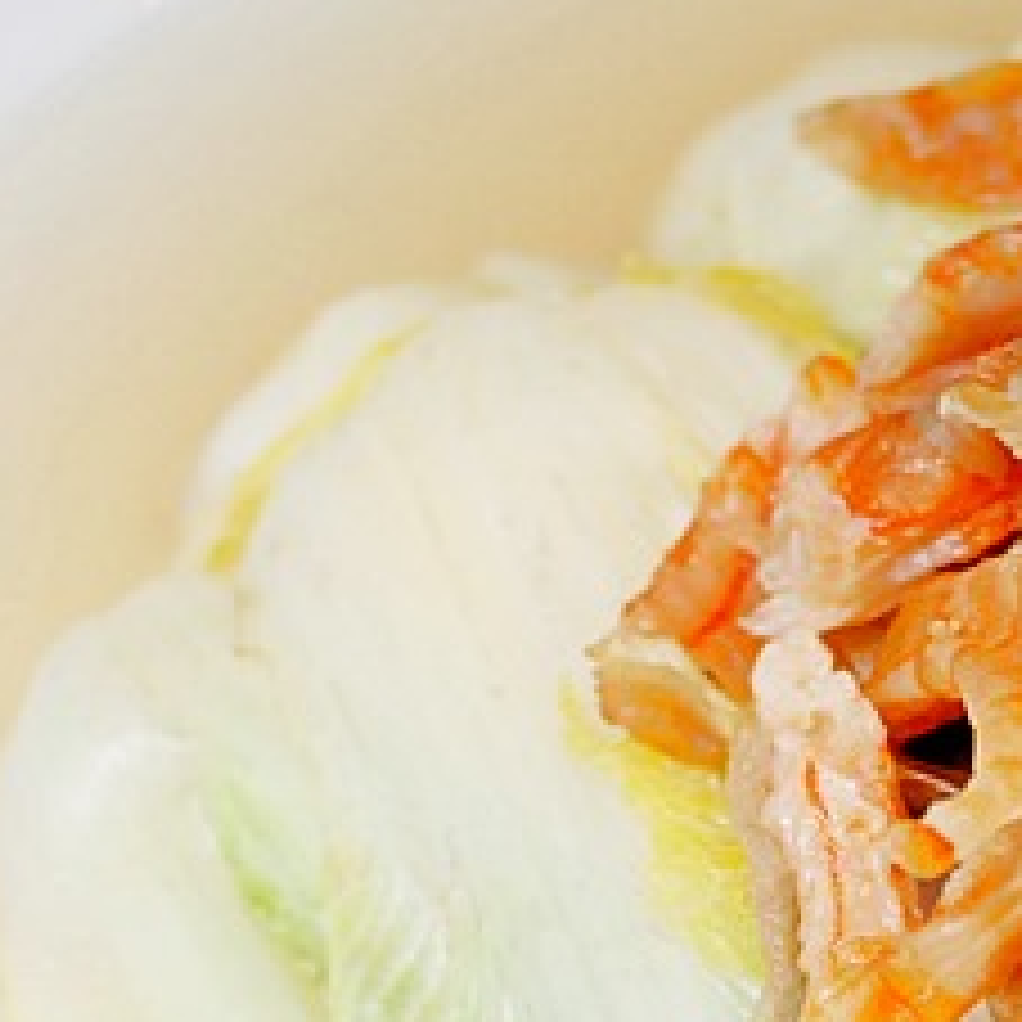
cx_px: 1477
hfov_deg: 15.0
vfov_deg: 15.5
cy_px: 1182
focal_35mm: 109
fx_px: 3641
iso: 200
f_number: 2.8
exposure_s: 1/500
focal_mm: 14
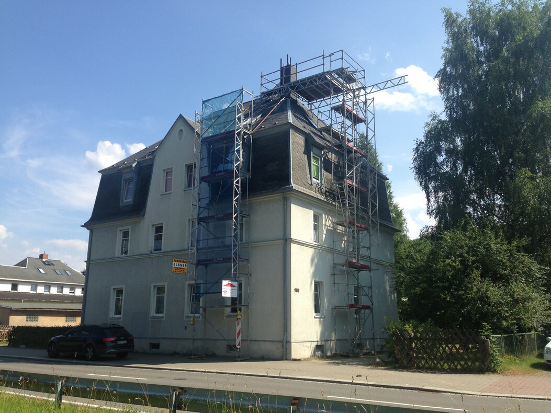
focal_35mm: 33
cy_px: 206
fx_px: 525
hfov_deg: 55.3
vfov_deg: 43.0
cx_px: 276
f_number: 2.4
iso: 50
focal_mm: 4.13
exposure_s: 1/1130
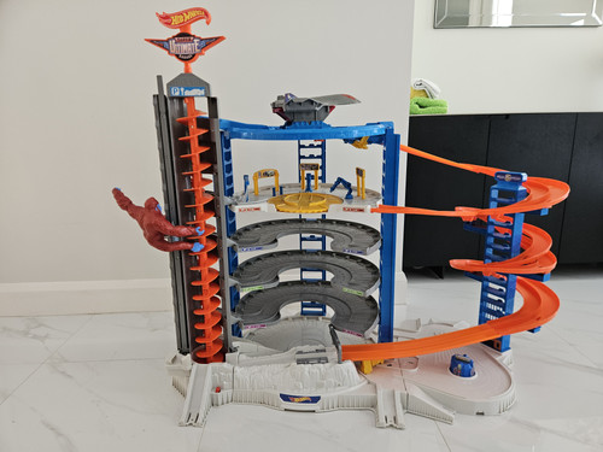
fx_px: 401
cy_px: 226
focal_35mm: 23
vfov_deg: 58.9
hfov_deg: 73.9
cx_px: 302
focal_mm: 5.4
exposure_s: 1/100
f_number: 1.8
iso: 250
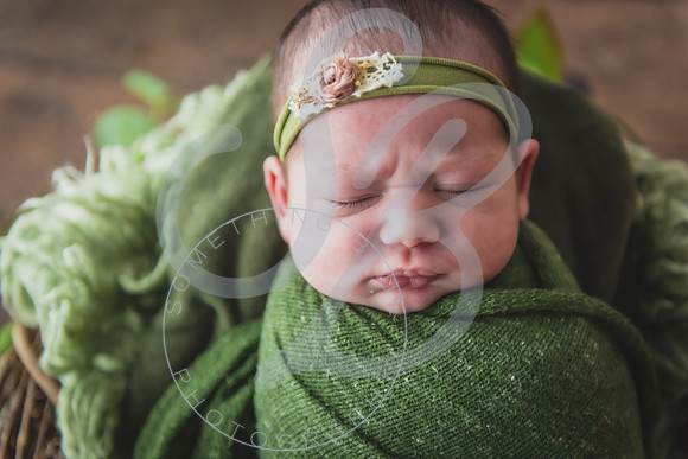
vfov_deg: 20.6
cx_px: 344
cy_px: 230
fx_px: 1262
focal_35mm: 66
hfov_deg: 30.5
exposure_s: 1/125
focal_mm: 66
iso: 400
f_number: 2.8
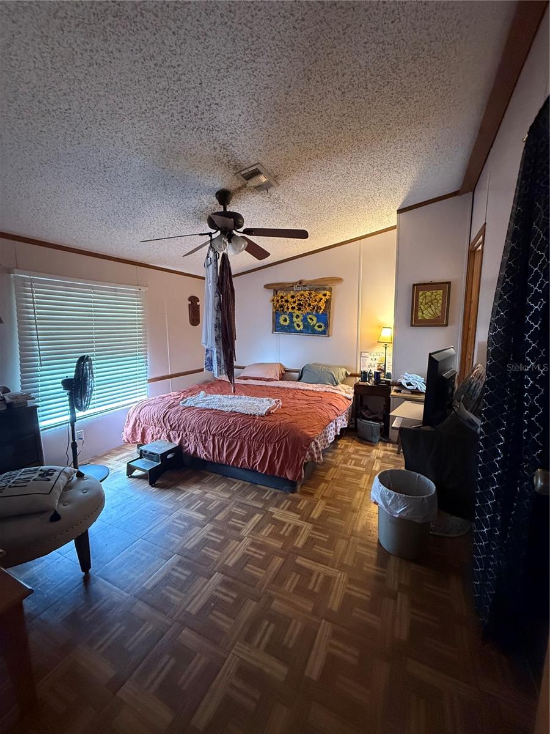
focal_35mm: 14
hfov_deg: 85.7
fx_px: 297
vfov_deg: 102.1
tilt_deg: -7.3
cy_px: 367
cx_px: 275
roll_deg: -0.2
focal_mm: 2.22
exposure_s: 1/60
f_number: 2.2
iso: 1000
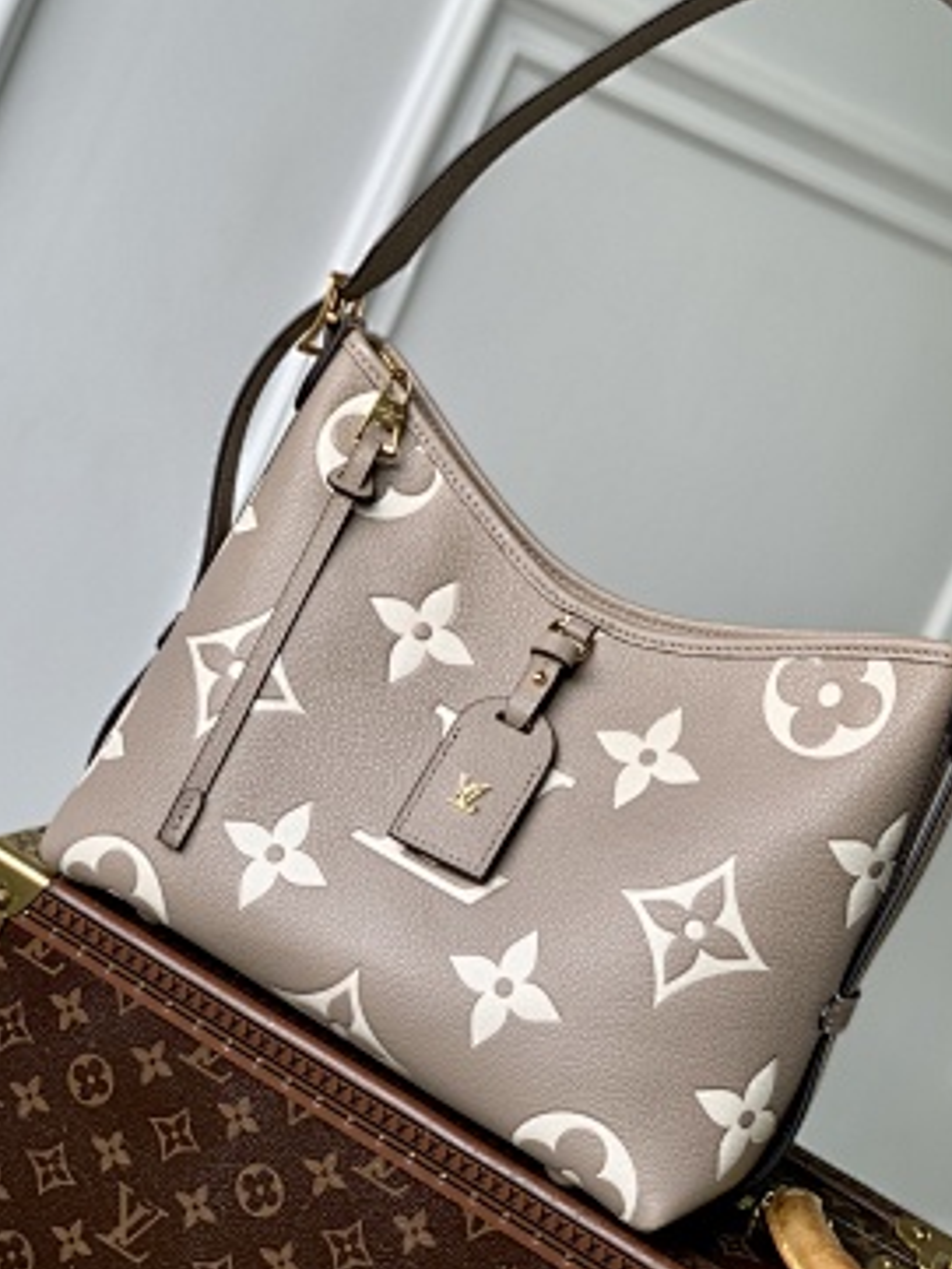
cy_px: 531
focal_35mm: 72
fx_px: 2639
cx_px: 581
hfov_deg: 20.4
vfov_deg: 27.0
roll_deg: -25.1
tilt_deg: -8.7
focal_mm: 6
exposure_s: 1/124
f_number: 2.4
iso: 16
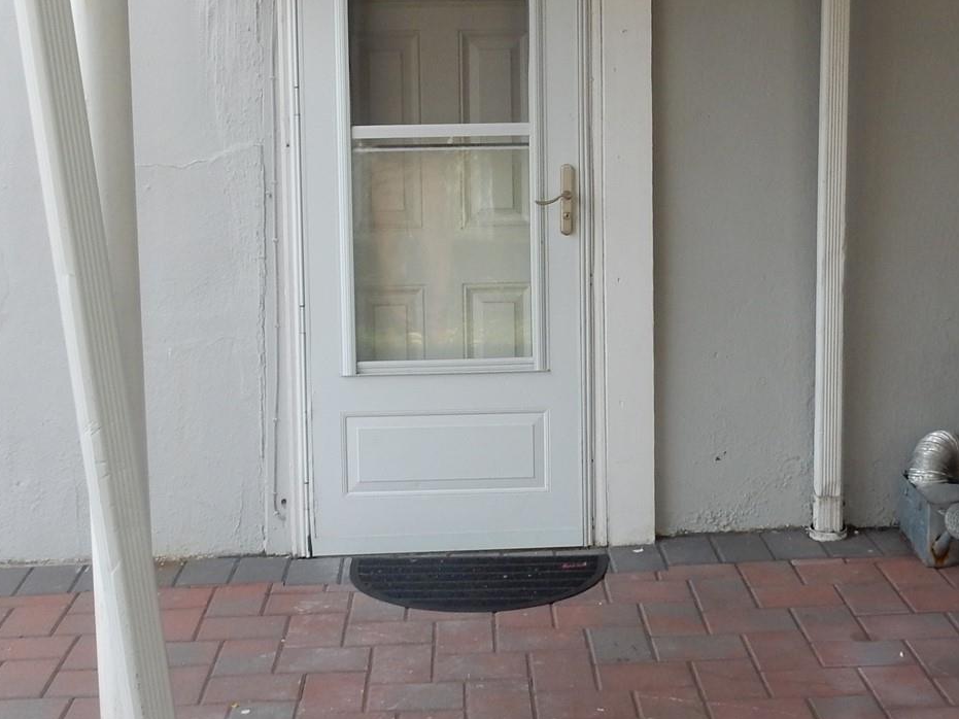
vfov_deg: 26.3
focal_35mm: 55
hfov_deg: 34.9
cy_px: 212
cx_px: 487
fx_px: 1524
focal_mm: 4.5
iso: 125
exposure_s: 1/160
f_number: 4.8
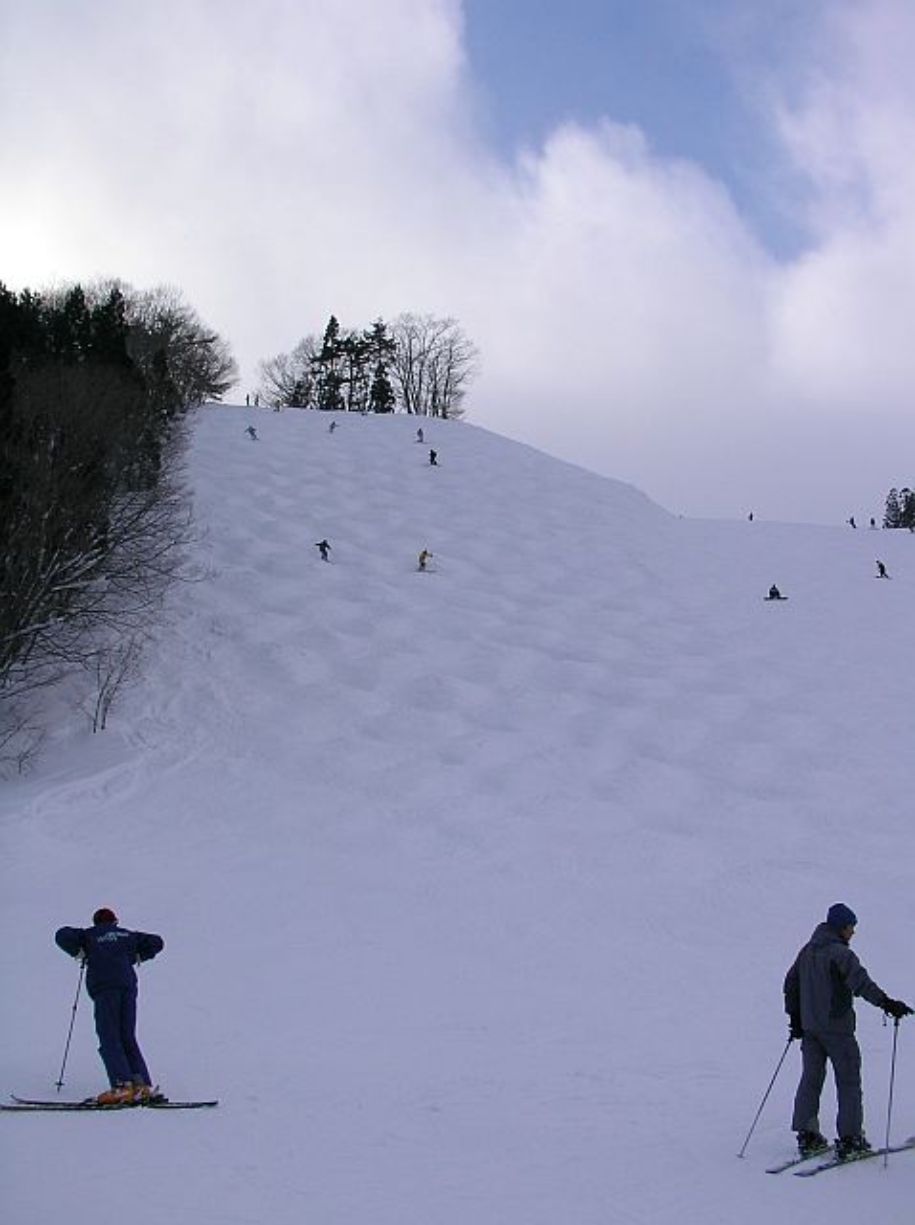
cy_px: 612
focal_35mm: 38
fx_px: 1343
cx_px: 458
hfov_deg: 37.6
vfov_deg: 49.0
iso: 50
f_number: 4
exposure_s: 1/1000
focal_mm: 5.8
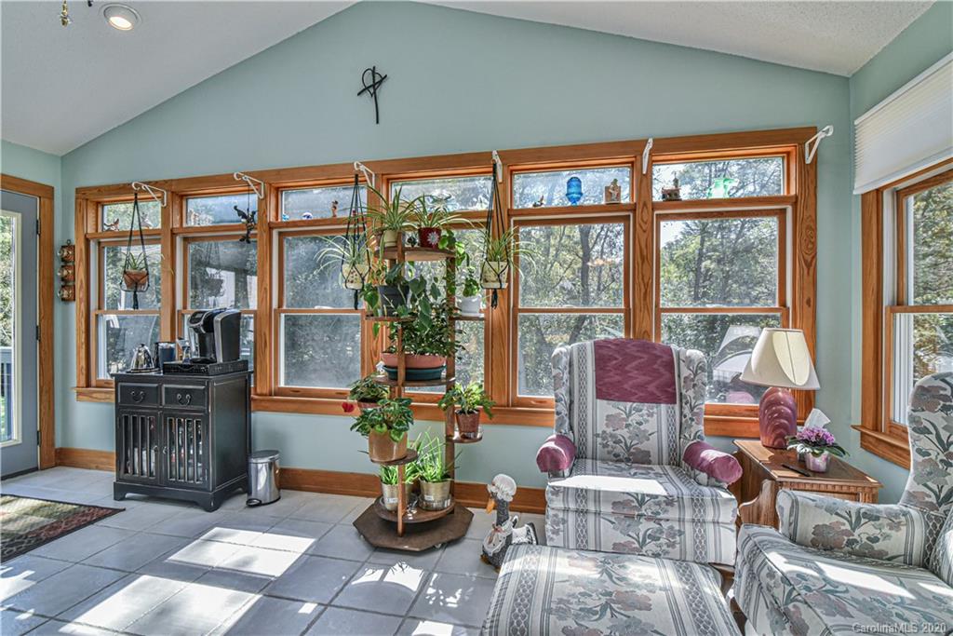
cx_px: 476
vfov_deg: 73.8
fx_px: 424
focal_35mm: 16
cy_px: 318
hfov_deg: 96.7
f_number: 10
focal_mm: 16
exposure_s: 1/400
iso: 1600
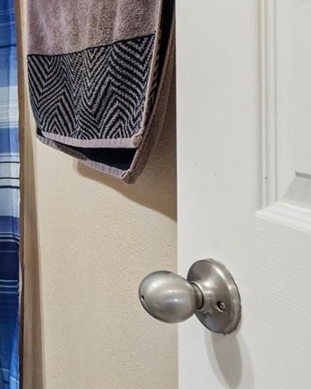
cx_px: -232
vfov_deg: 37.2
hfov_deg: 21.7
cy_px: 84
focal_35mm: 48
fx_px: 557
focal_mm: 11
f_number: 8
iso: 500
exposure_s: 1/8
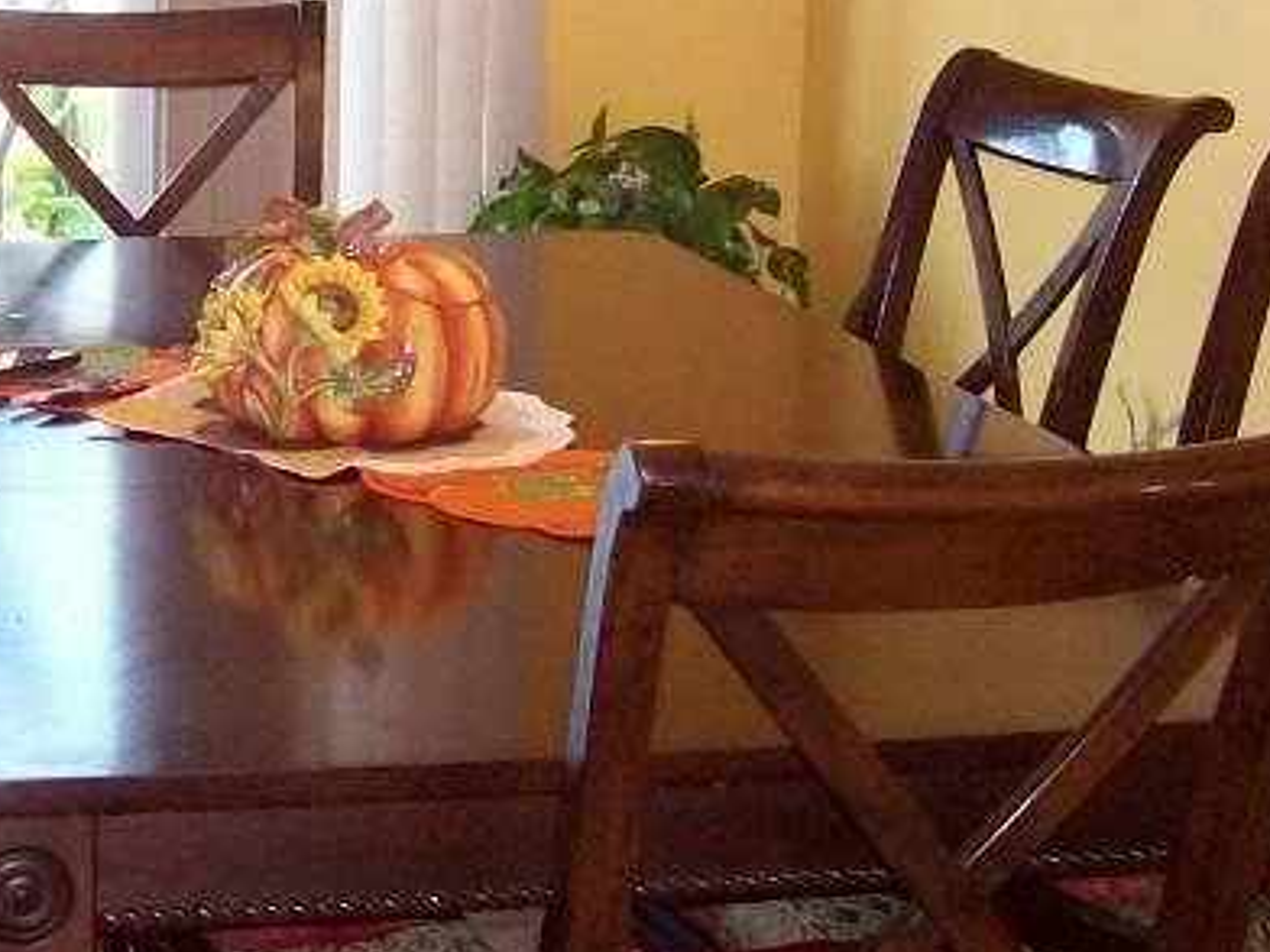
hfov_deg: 20.5
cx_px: 156
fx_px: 3449
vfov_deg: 15.6
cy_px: 139
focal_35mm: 94
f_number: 2.7
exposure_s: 1/84.2
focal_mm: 6
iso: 140
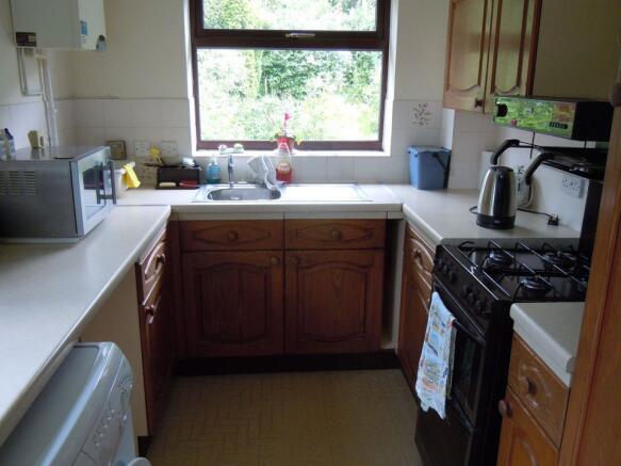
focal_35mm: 30
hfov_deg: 60.0
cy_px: 233
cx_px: 310
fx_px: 538
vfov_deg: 46.8
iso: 400
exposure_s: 1/30
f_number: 3.5
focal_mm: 5.4
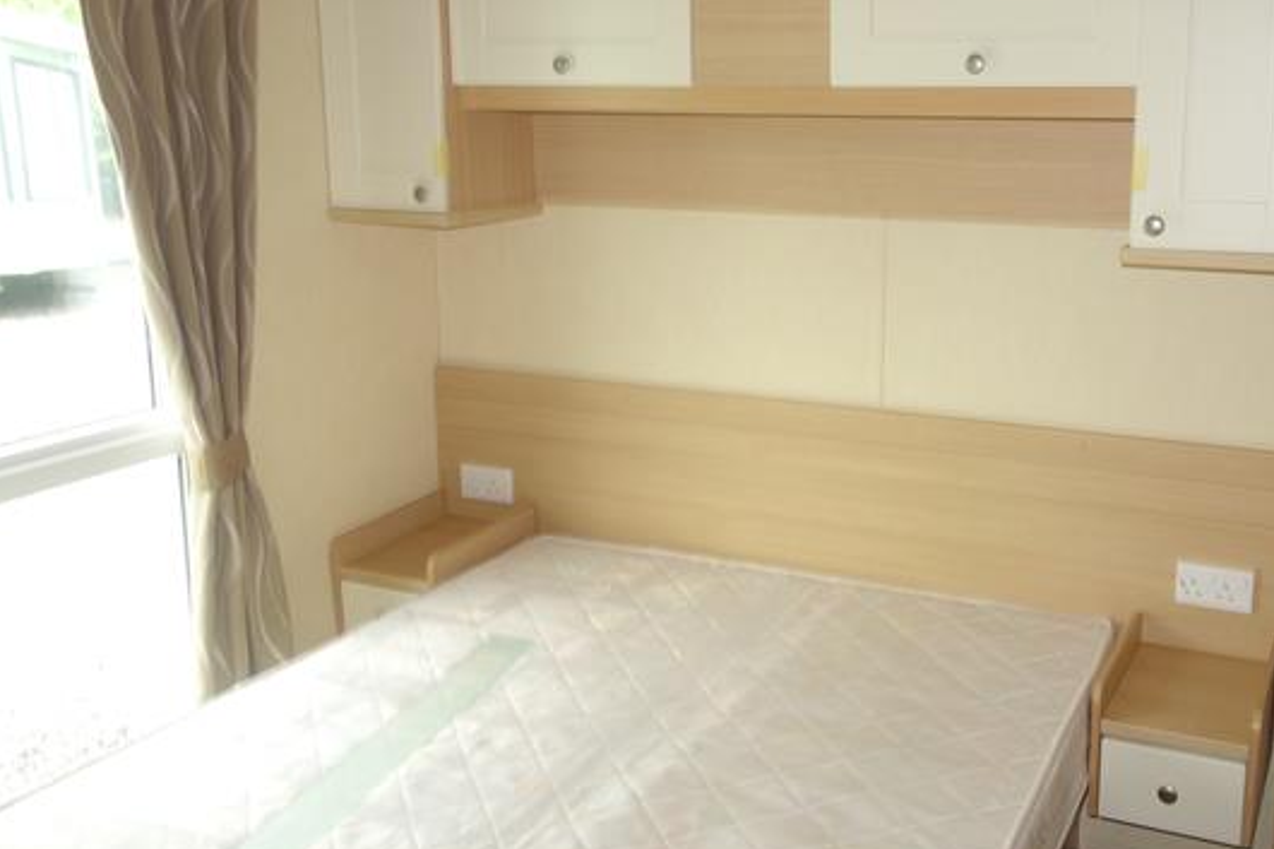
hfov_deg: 51.2
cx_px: 817
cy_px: 366
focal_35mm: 37
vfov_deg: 35.9
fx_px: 1309
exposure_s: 1/100
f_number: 2.5
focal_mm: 10.4
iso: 125
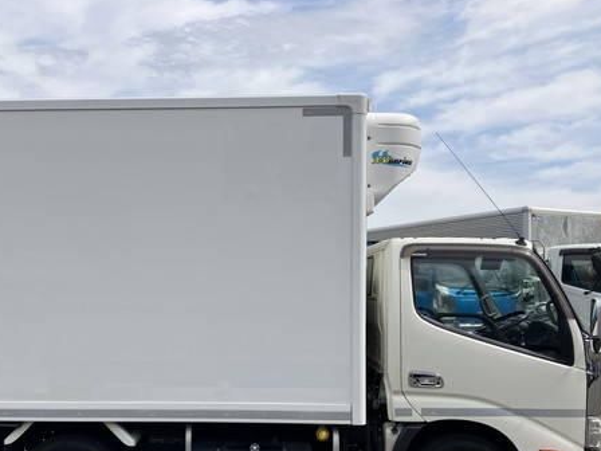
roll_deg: +0.2
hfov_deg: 46.4
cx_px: 228
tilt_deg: +0.8
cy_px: 313
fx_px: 694
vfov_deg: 35.5
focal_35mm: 40
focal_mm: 3.99
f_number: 1.8
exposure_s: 1/2703
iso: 32
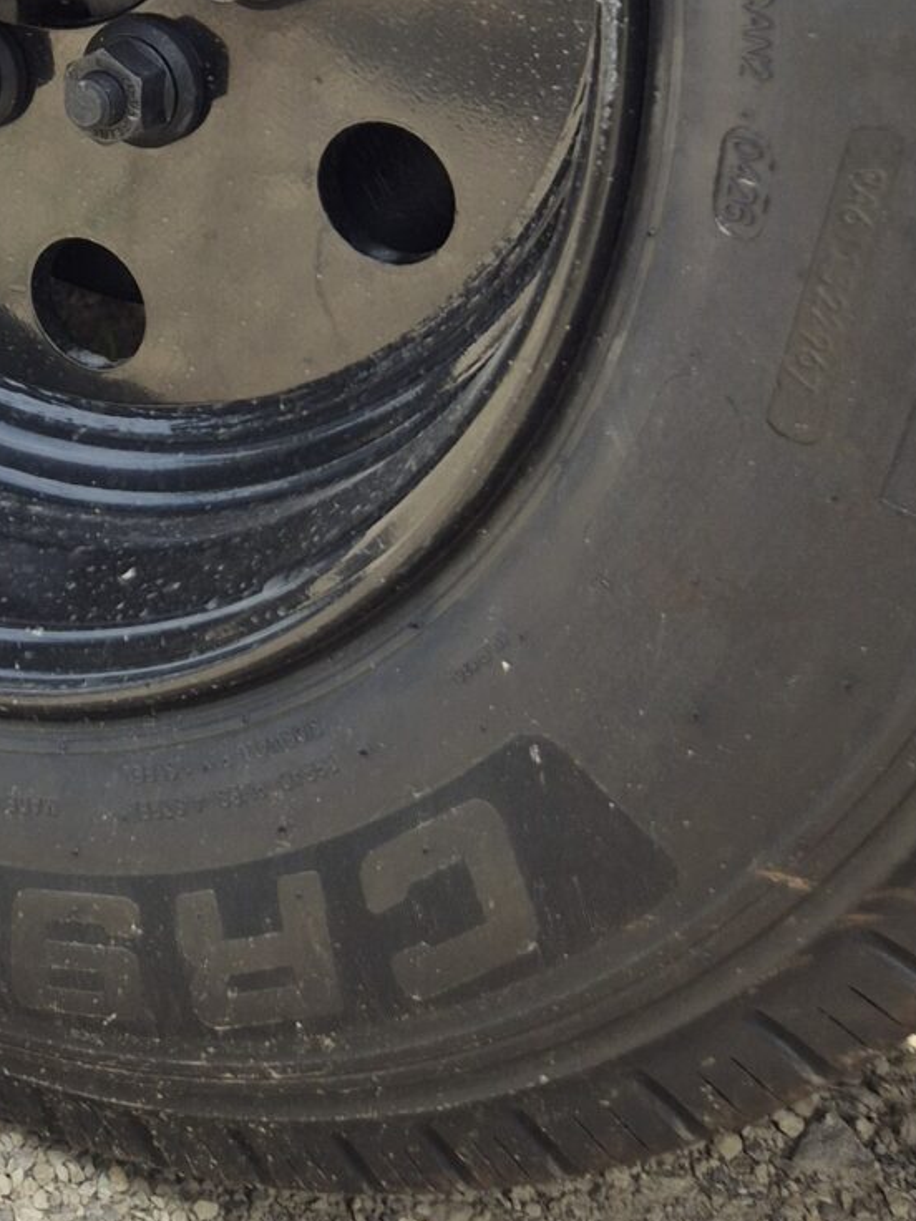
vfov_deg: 22.8
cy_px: -174
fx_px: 2823
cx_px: -440
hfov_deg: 16.8
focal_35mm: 80
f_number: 1.8
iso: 25
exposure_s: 1/684
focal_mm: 5.4
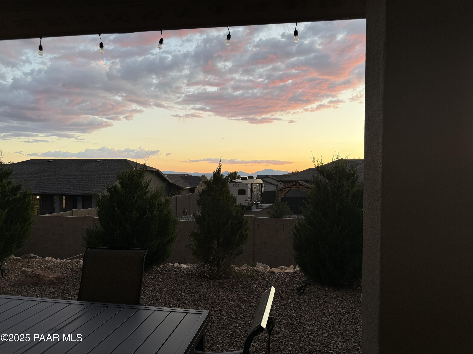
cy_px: 177
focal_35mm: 24
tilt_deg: +0.5
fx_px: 328
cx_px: 236
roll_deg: -0.5
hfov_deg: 71.6
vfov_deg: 56.8
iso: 80
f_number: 1.78
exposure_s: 1/161
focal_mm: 6.76
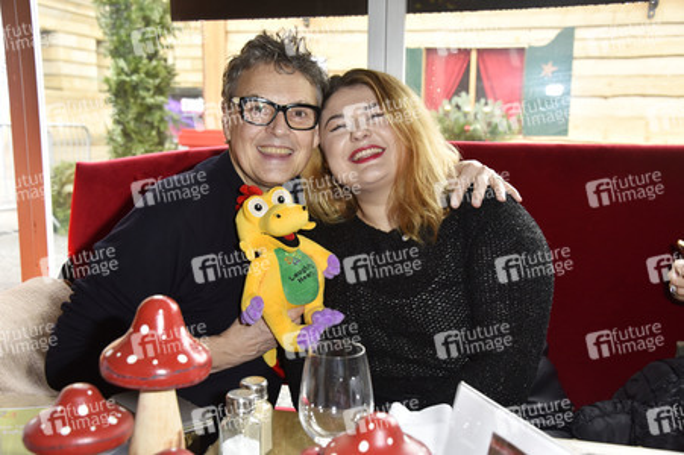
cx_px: 342
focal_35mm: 44
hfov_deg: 44.5
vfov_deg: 30.5
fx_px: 835
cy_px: 228
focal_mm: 44
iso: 1000
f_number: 5.6
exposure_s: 1/80
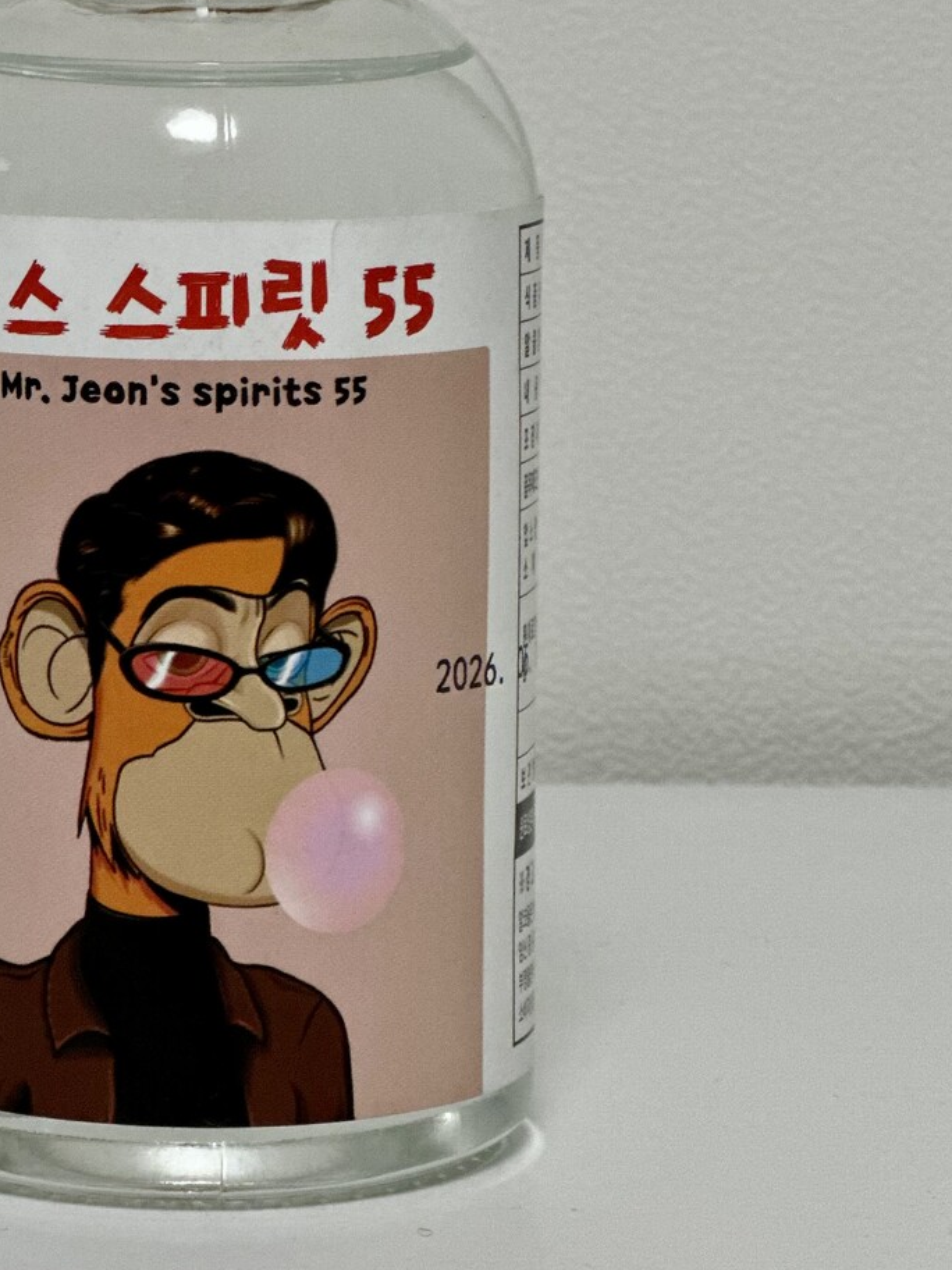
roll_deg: -0.4
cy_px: 220
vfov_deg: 13.6
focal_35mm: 144
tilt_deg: -4.1
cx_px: 195
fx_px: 5284
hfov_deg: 10.3
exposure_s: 1/120
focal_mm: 9
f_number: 2.8
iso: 250
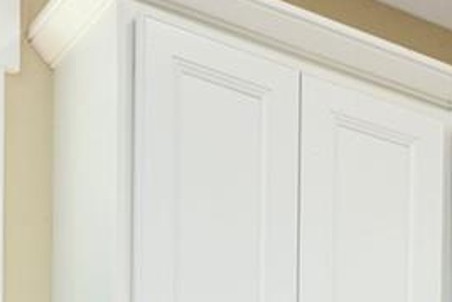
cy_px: 770
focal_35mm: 107
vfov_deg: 10.6
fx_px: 1344
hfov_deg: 18.2
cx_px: 535
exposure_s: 1/200
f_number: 8
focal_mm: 14
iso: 320
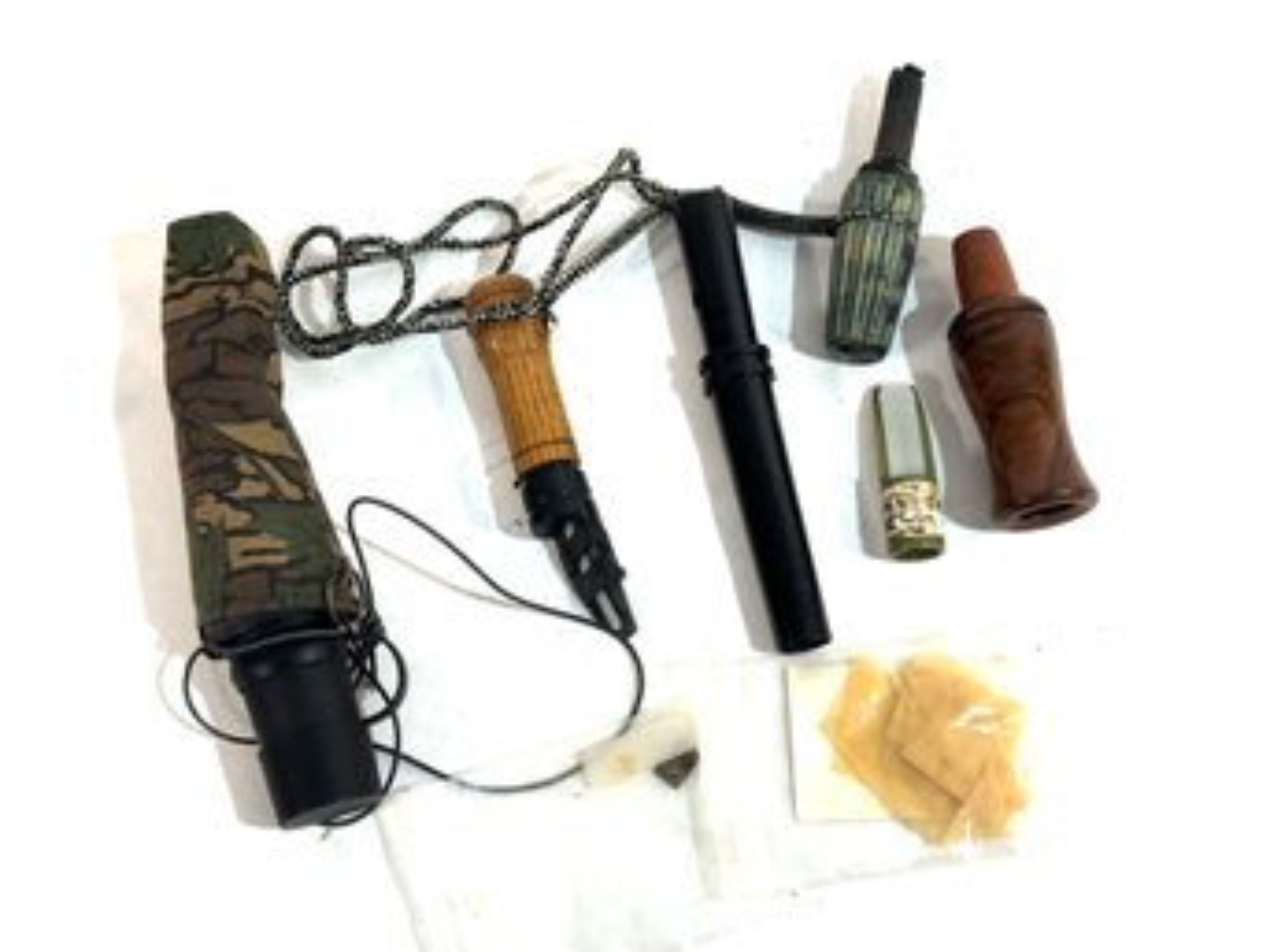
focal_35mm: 52
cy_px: 476
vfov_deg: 28.0
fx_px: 1907
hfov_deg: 36.8
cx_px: 635
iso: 40
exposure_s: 1/120
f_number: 1.6
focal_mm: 5.96
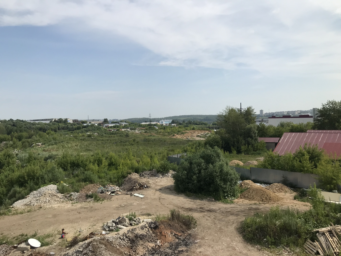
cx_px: 170
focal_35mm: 28
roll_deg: +1.2
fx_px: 276
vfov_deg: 49.7
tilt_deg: -2.7
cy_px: 128
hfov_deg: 63.4
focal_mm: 3.99
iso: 20
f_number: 1.8
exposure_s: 1/3831
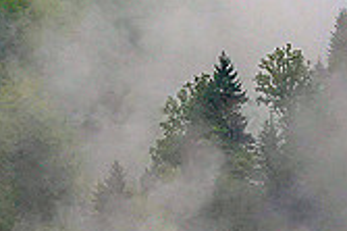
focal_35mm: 393
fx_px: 3784
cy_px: 132
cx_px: 318
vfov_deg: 3.5
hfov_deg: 5.2
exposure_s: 1/100
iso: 800
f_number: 4.5
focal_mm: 41.15
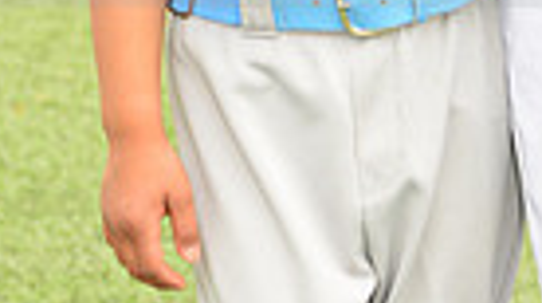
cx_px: 418
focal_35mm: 552
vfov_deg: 2.2
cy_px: -118
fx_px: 7918
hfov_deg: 3.9
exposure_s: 1/200
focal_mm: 125
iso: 250
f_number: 8
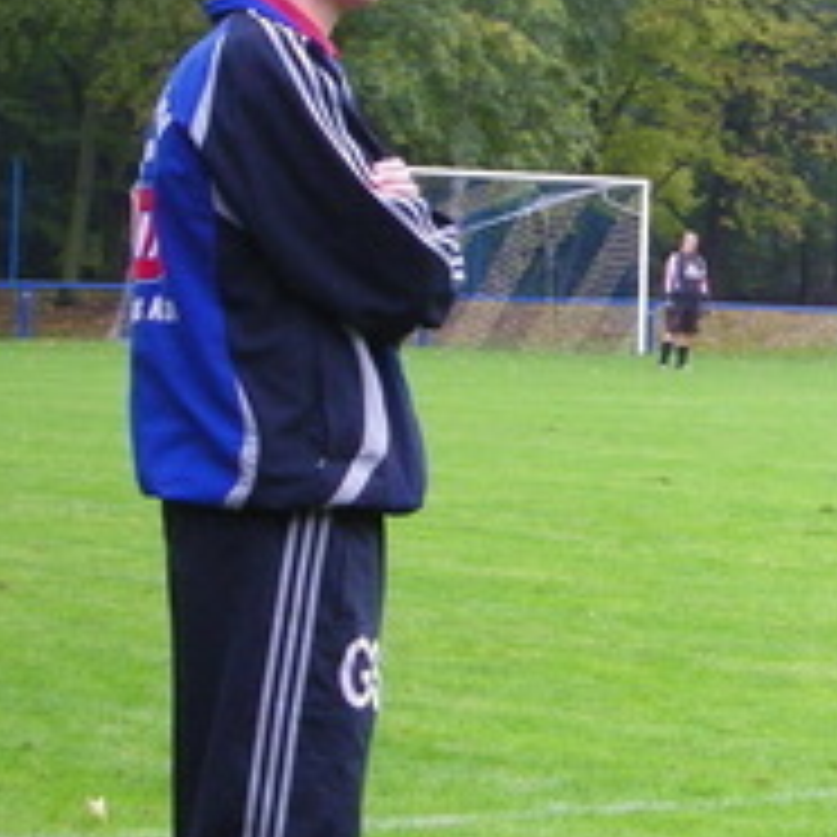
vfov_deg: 9.3
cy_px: 448
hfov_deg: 9.2
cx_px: 954
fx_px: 5143
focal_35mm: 188
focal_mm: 13.9
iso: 250
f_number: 4.6
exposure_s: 1/50
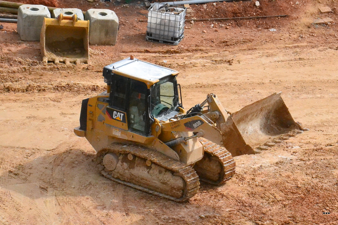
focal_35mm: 128
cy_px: 112
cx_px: 169
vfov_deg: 10.7
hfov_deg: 16.1
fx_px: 1196
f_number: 14
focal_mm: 85
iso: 3200
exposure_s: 1/2000
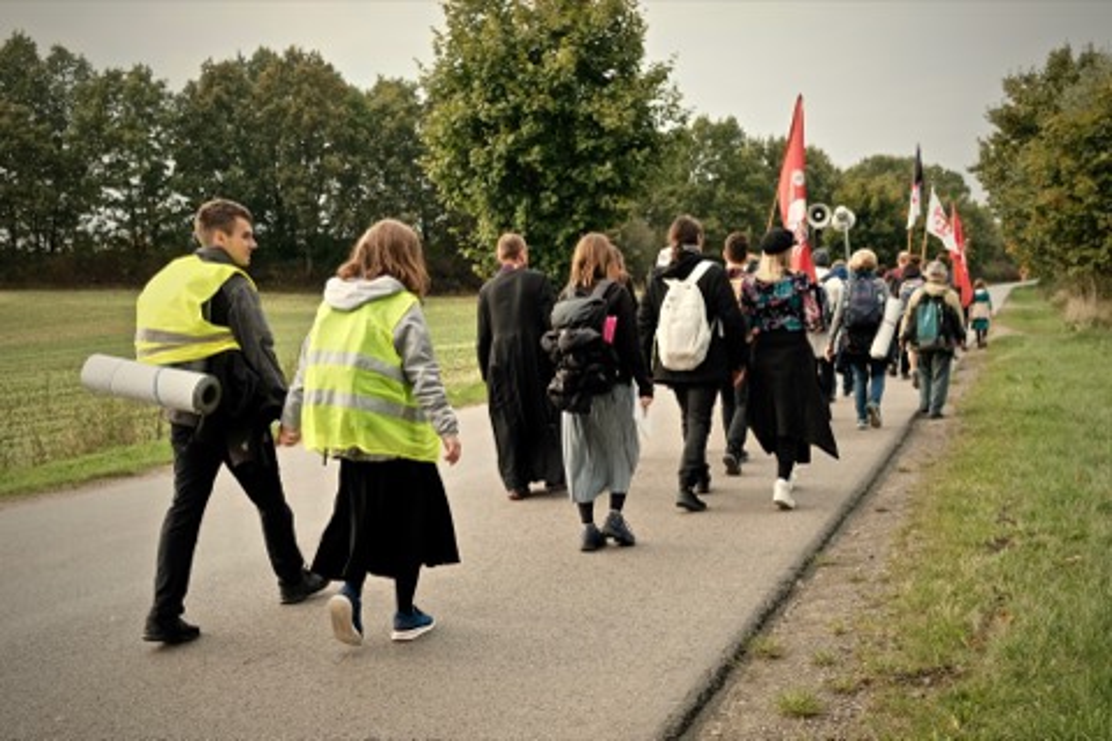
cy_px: 370
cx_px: 556
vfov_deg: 42.3
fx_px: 957
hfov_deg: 60.3
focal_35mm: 31
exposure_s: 1/640
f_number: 3.6
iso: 400
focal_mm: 20.5
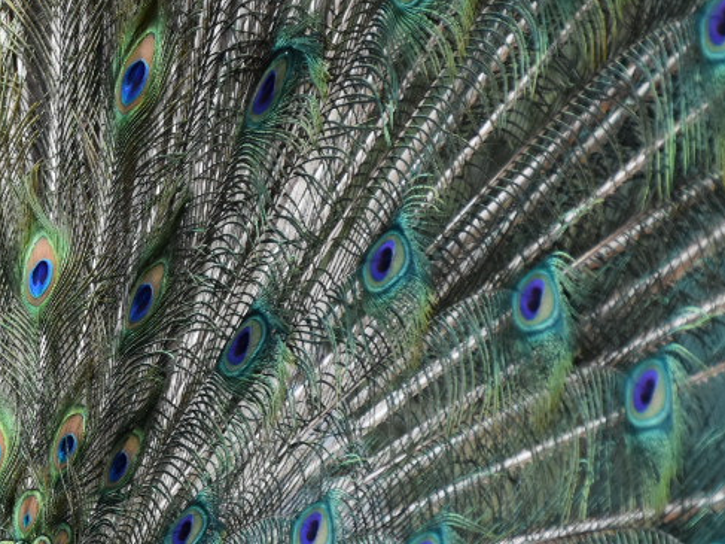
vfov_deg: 3.3
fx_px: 9540
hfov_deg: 4.3
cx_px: -60
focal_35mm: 456
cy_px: 431
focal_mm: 95
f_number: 5.3
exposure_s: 1/500
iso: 1100
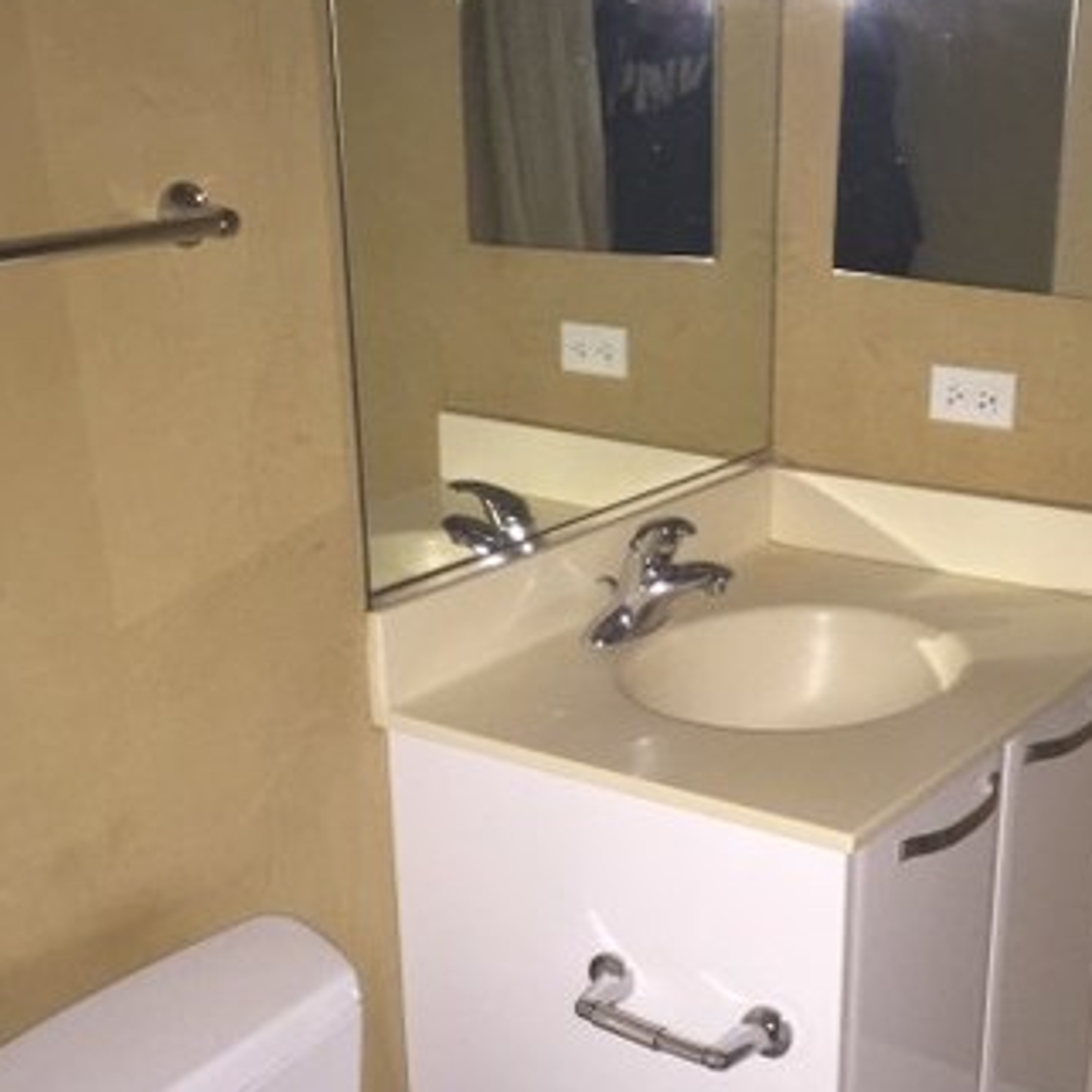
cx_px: 617
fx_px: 1820
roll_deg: -0.8
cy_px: 772
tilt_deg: -23.2
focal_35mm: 51
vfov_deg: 33.0
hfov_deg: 33.4
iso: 200
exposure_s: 1/16
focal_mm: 4.15
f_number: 2.2
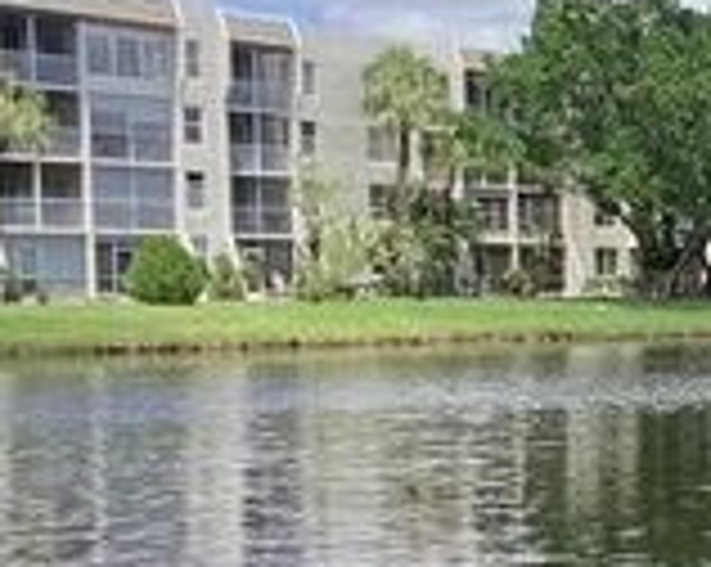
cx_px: 981
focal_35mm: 96
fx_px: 2018
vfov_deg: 15.9
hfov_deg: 18.3
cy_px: 466
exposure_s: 1/721
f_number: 2.4
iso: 25
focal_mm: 3.3
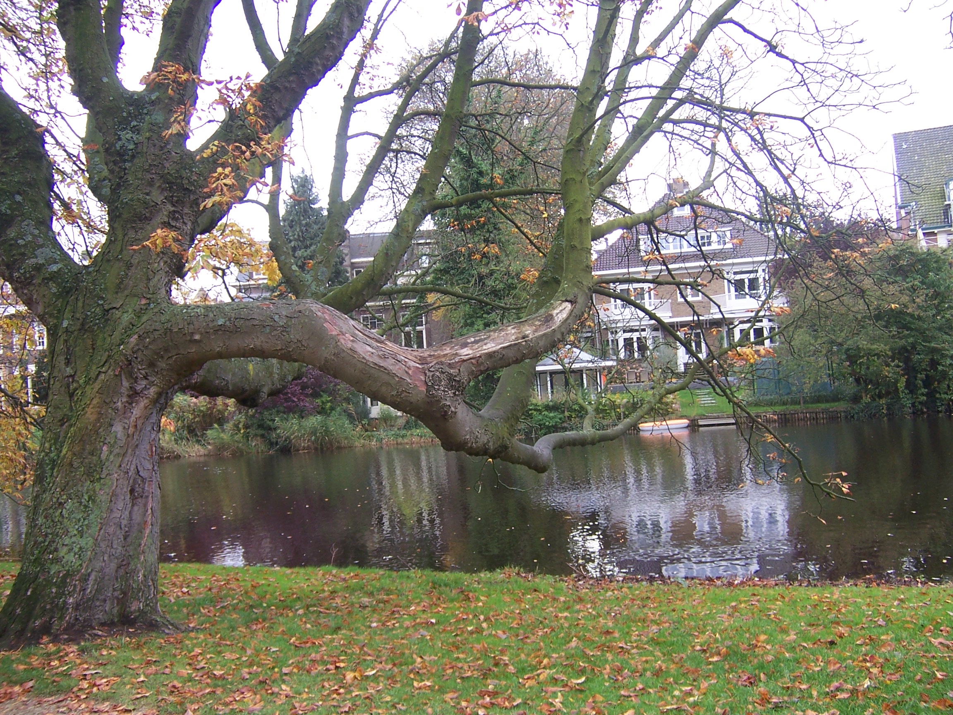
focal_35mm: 33
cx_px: 476
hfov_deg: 55.4
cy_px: 358
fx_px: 909
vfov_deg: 42.9
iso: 80
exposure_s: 1/60
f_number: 2.8
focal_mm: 5.5
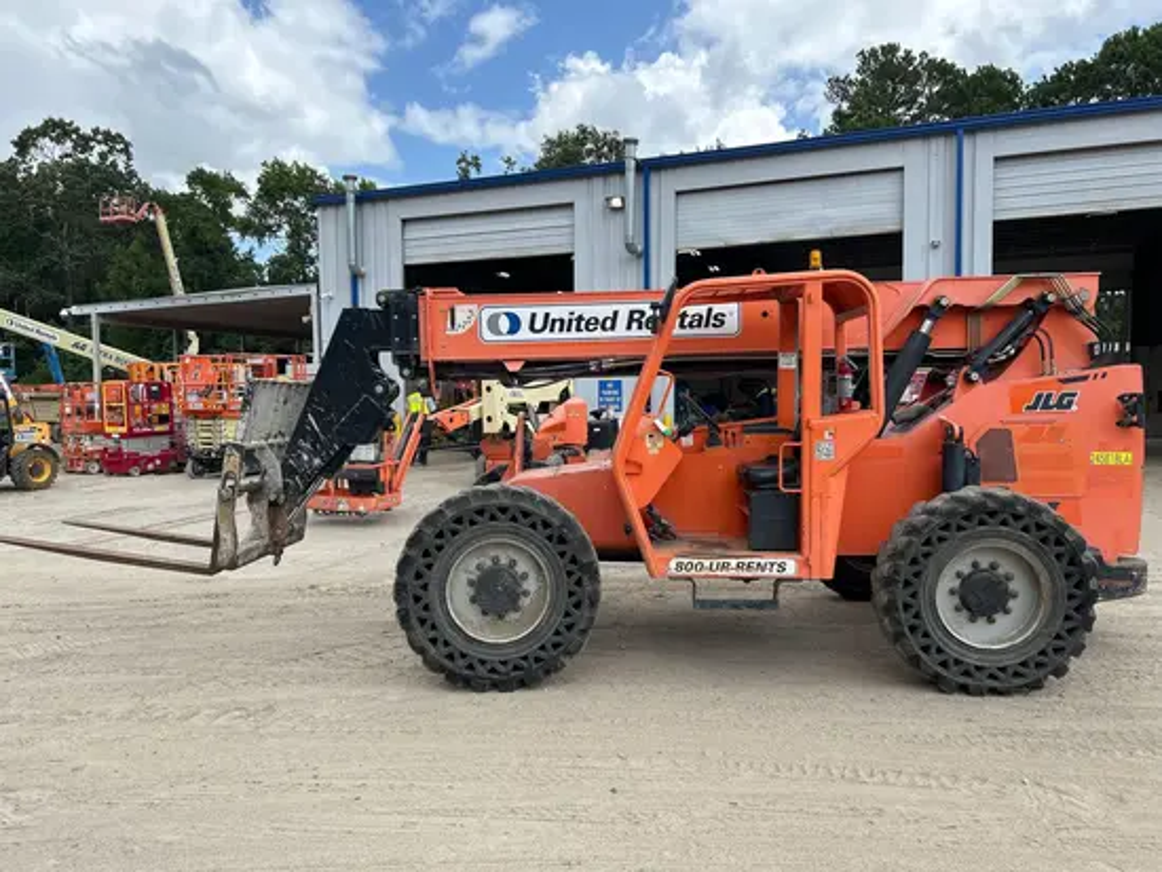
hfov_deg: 67.3
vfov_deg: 53.1
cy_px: 436
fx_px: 873
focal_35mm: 26
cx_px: 581
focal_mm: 5.7
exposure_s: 1/1698
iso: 50
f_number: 1.5
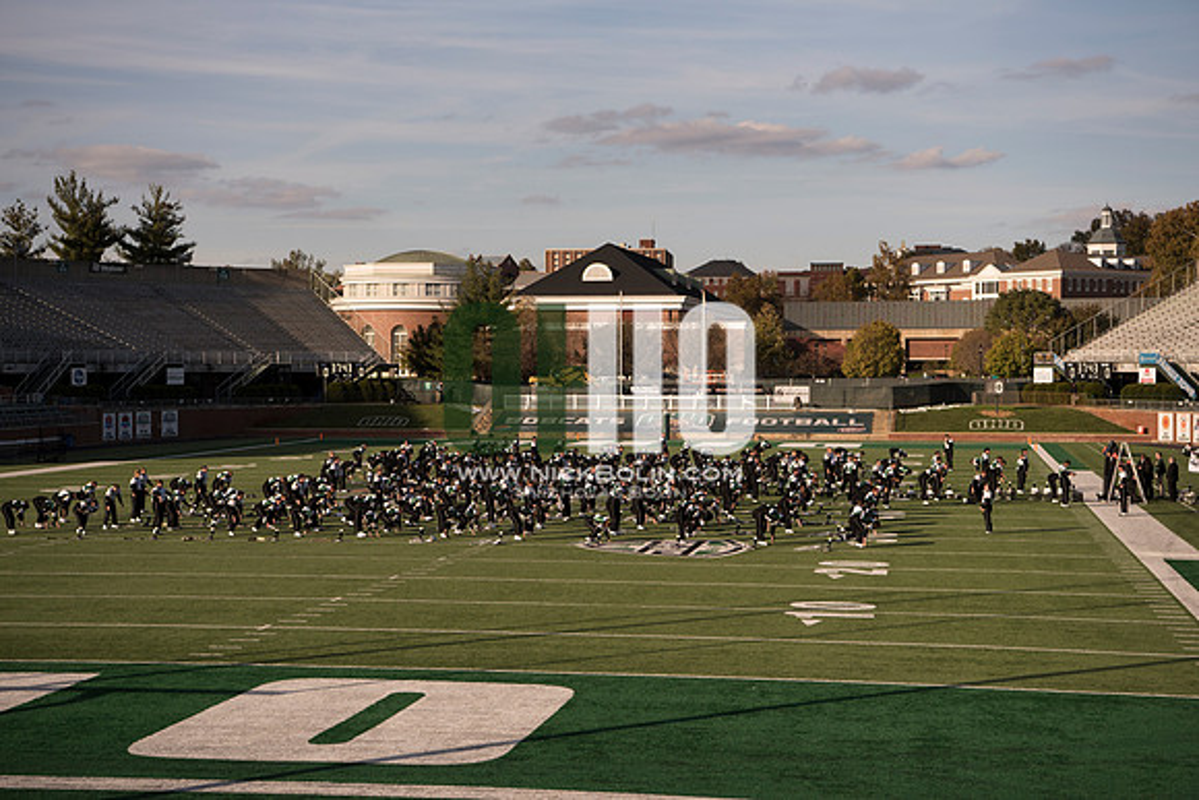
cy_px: 400
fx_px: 1932
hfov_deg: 34.5
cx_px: 600
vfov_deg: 23.4
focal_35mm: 58
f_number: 5
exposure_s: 1/2500
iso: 320
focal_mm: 58
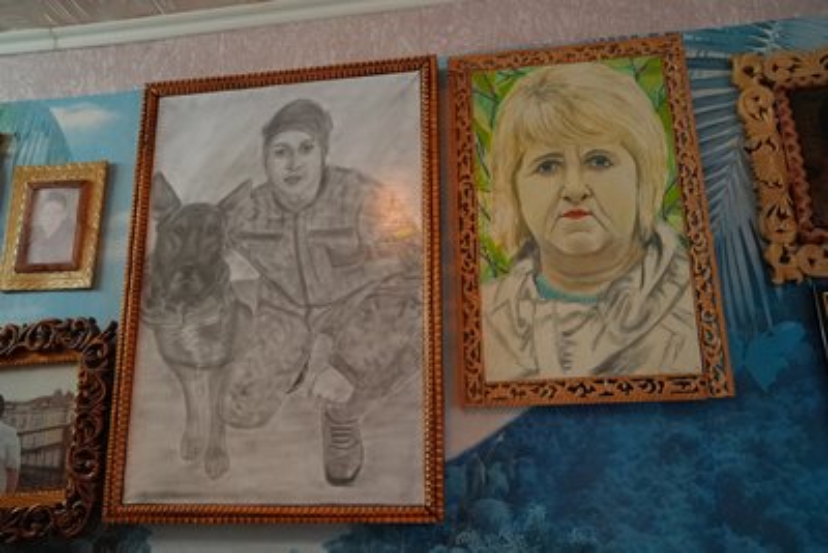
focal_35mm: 32
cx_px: 414
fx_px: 736
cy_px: 276
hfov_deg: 58.7
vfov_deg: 41.1
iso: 12800
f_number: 3.5
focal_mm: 32
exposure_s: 1/160
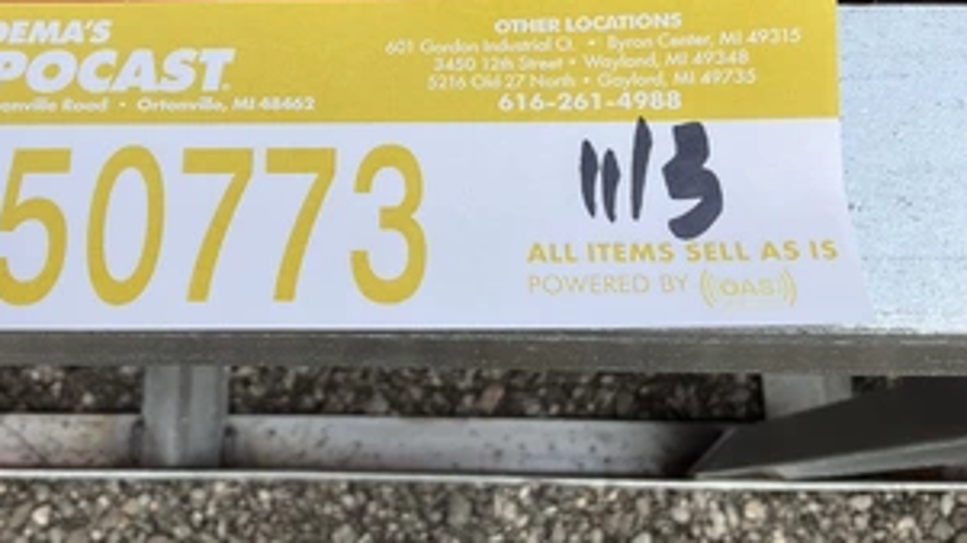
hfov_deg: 48.0
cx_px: 373
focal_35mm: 42
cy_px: 161
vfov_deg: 28.0
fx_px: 1076
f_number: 1.8
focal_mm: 3
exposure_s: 1/962
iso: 25
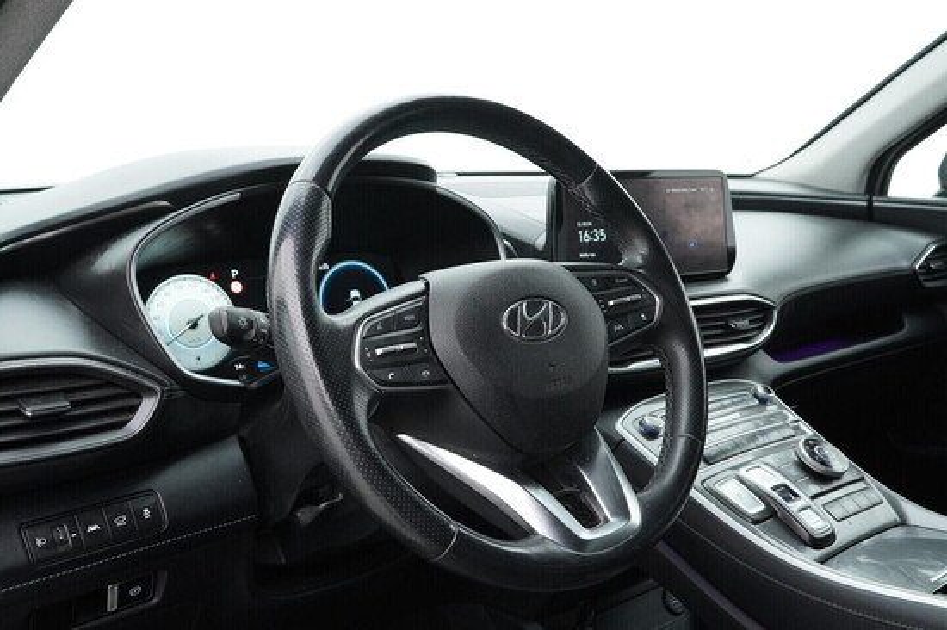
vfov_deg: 36.8
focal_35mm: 36
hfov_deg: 53.2
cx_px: 474
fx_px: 946
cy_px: 315
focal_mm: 24
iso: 2500
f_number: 6.3
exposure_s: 1/125
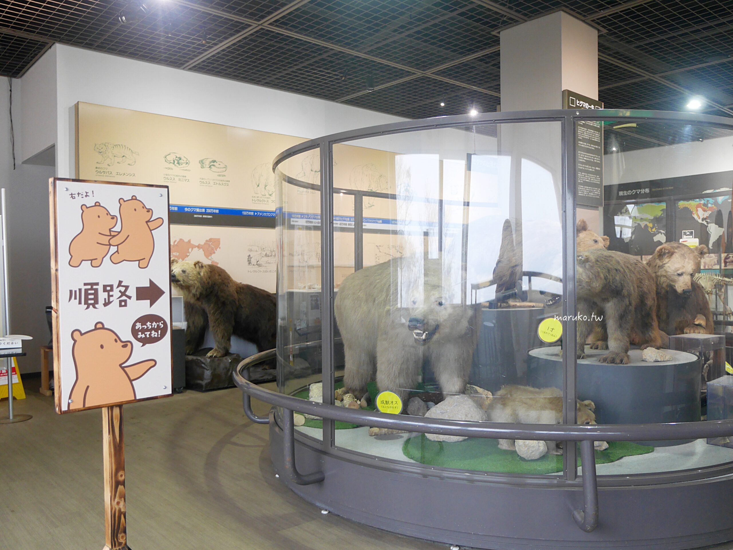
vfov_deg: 46.8
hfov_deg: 59.9
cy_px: 275
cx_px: 366
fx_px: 635
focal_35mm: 30
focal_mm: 15
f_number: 2.8
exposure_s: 1/60
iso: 640
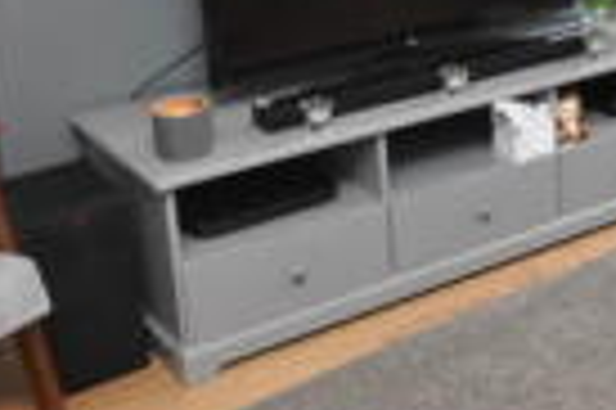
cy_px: -18
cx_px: 706
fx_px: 1231
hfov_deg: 25.7
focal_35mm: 72
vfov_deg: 18.3
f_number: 4
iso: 800
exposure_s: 1/60
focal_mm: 10
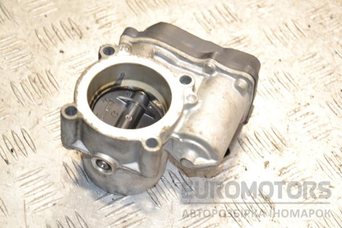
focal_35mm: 93
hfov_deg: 21.9
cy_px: 114
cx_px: 171
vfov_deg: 14.7
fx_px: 883
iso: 800
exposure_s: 1/80
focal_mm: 62
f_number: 5.3
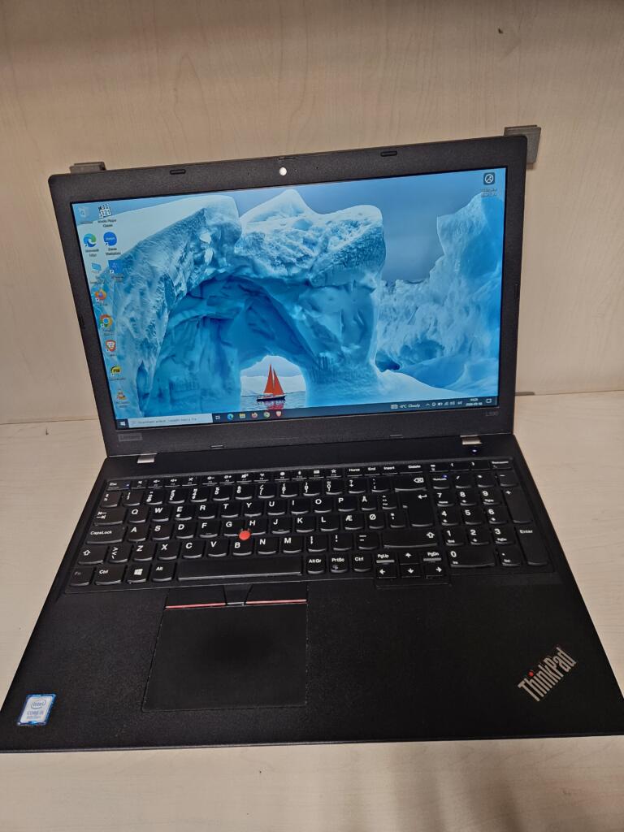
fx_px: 553
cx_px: 312
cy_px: 416
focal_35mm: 23
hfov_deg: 58.9
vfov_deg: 73.9
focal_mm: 5.4
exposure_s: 1/100
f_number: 1.8
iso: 160
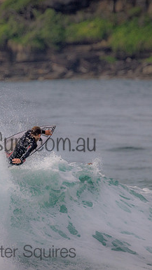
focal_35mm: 1263
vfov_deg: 1.7
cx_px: 22
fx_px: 9036
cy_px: 135
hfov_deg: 1.0
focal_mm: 800
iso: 1100
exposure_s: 1/2000
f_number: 11
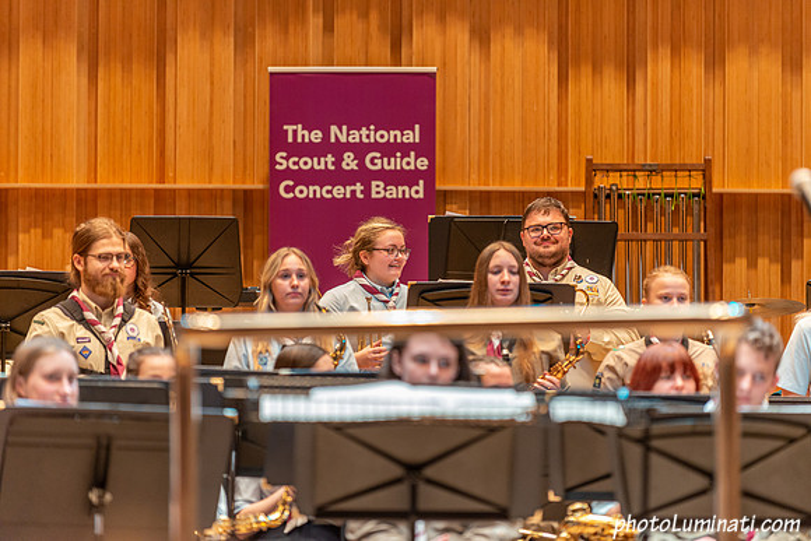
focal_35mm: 200
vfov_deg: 6.9
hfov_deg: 10.3
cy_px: 270
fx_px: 4506
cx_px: 406
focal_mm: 200
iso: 2000
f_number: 3.2
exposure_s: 1/125
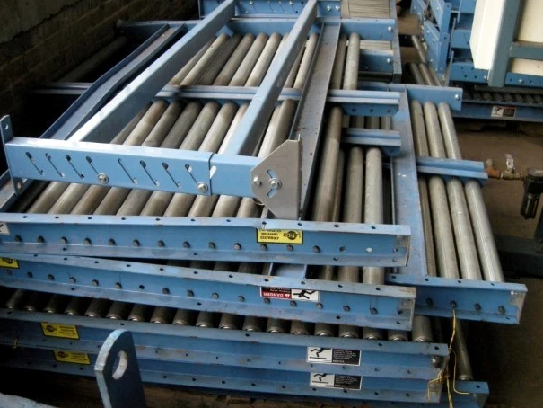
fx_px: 581
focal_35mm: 37
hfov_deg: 50.1
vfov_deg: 38.7
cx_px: 276
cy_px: 215
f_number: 2.7
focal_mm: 7.5
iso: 400
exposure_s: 1/57.2
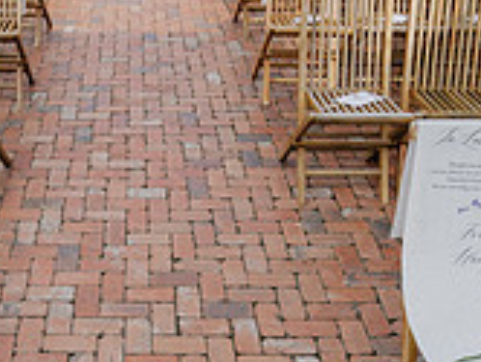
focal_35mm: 52
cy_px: 291
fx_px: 724
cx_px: 127
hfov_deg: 36.0
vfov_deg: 27.5
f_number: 7.1
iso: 100
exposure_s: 1/320
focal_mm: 15.5
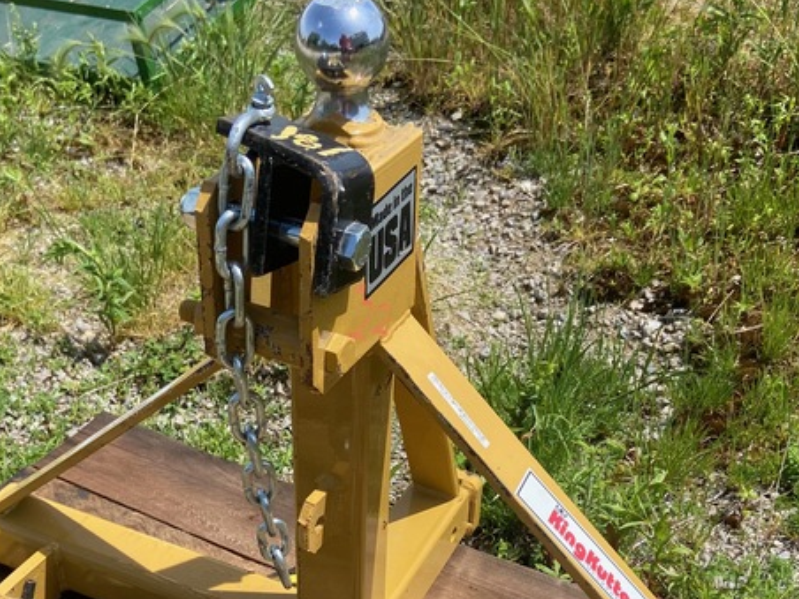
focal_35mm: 46
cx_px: 352
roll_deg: +2.9
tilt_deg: -43.9
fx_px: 1062
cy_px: 512
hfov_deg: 41.2
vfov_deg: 30.4
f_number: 1.8
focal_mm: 4.25
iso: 32
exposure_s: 1/2222
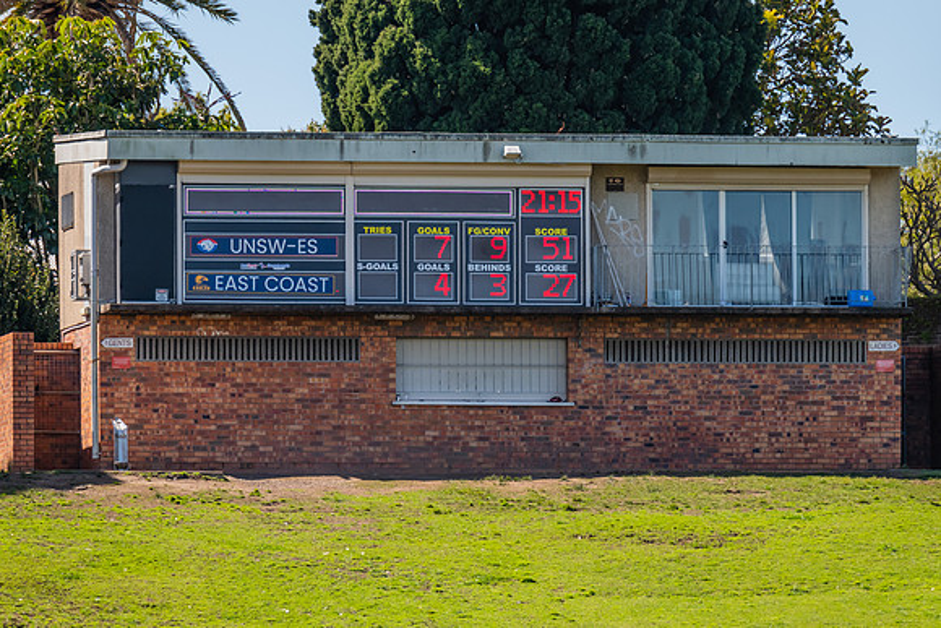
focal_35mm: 495
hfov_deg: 4.2
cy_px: 265
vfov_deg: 2.8
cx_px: 468
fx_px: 12949
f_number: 5.6
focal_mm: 420
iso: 800
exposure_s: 1/2000
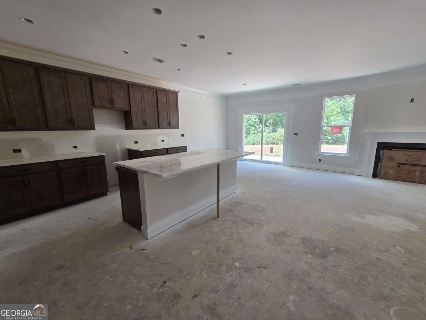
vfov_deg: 89.9
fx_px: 160
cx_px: 213
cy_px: 160
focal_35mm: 13
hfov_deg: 106.2
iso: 100
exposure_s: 1/120
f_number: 2.2
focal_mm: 2.2
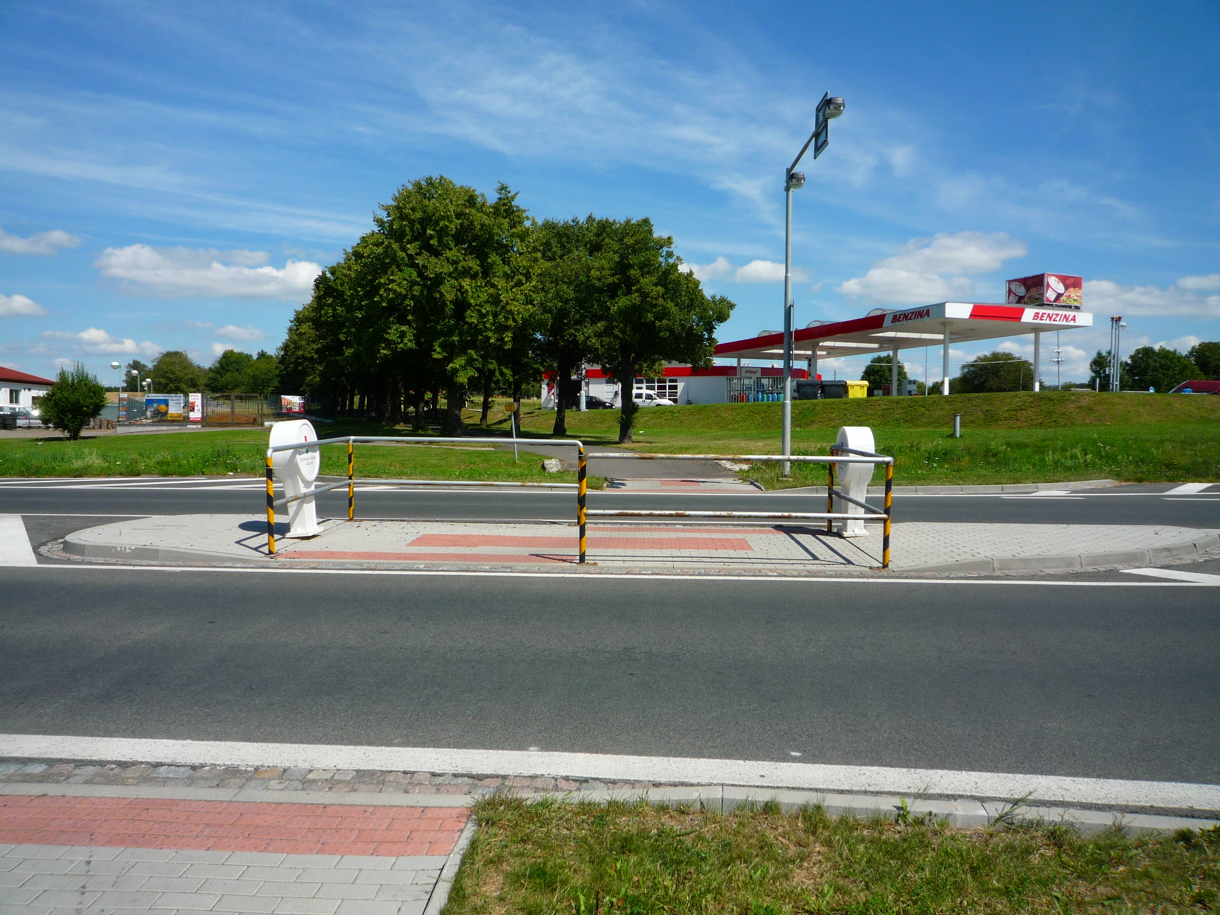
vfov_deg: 54.9
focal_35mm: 25
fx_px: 881
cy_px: 458
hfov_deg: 69.4
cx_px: 610
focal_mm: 4.4
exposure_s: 1/640
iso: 100
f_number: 4.5
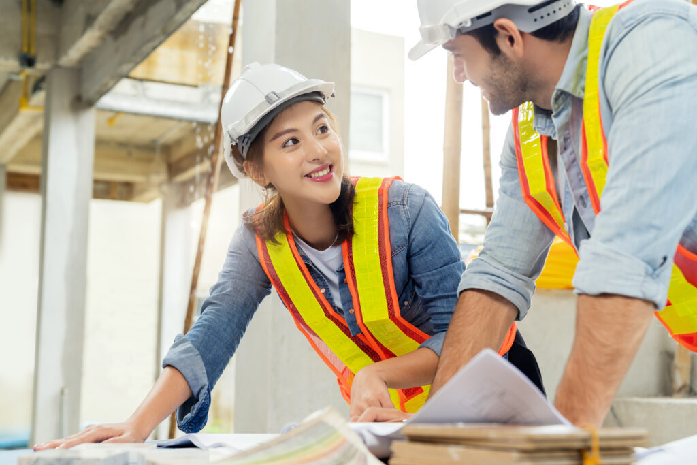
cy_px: 232
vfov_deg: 27.5
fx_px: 949
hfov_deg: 40.3
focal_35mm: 49
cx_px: 348
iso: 400
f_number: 3.5
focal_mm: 49
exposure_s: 1/160
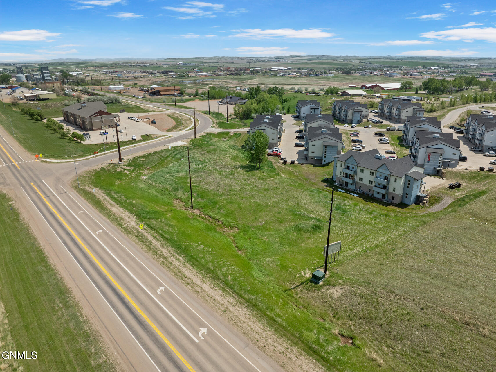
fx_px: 344
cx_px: 248
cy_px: 186
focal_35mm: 24
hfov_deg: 71.6
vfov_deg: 56.8
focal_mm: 12.29
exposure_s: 1/320
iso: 200
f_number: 7.1
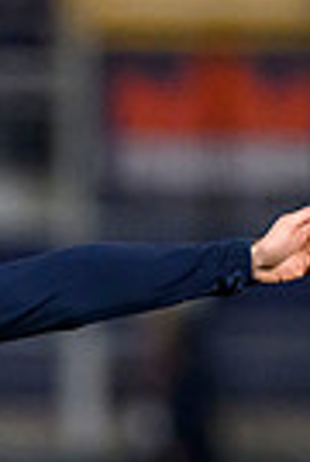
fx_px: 26007
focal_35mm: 2024
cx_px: -196
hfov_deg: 0.7
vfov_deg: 1.0
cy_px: 691
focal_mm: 400
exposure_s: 1/1000
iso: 8000
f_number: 3.2
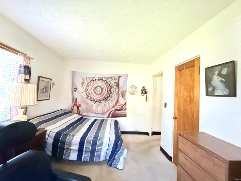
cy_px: 90
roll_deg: -2.6
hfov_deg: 102.1
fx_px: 97
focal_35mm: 14
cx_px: 120
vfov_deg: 85.7
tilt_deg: +3.0
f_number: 2.2
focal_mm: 2.22
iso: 1000
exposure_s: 1/59
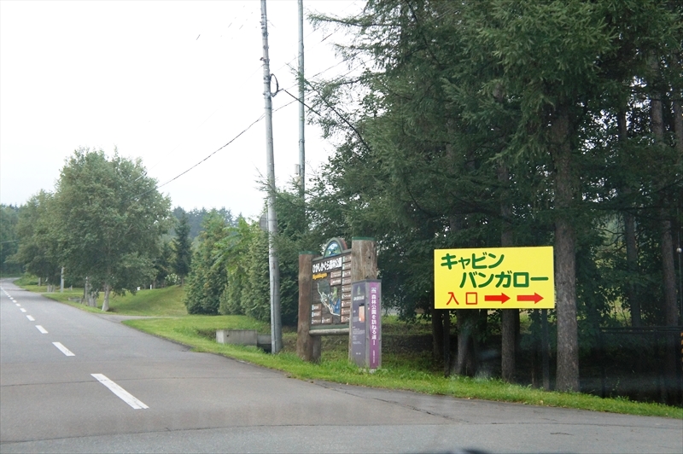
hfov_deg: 37.9
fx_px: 995
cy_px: 227
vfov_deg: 25.7
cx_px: 342
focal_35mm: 52
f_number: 4.5
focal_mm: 35
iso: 1600
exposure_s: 1/80
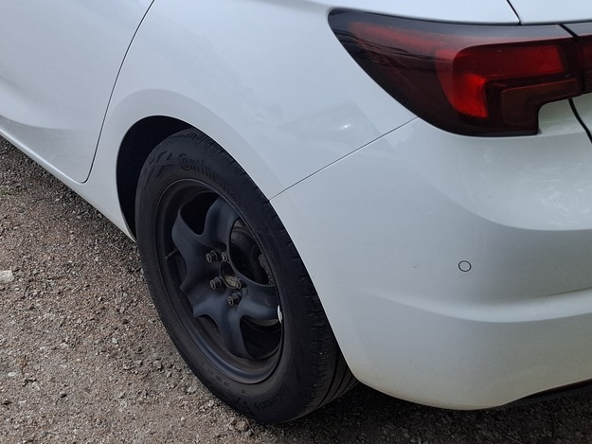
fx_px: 907
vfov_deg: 27.4
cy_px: 165
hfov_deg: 35.9
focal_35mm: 53
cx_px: 212
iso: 50
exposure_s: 1/597
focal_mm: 5.54
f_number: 1.8
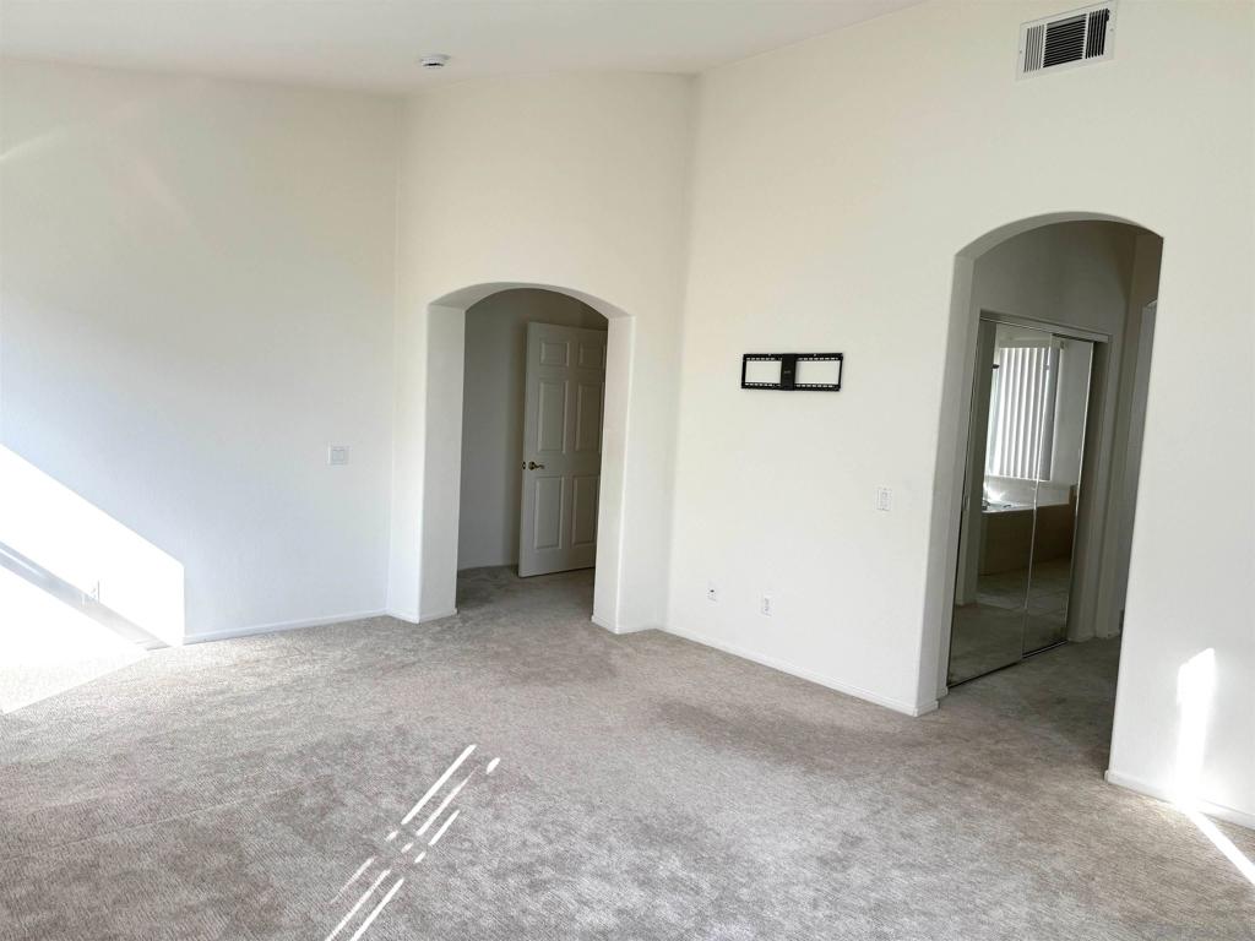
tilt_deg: -3.2
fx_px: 870
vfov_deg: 56.8
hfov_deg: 71.6
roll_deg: -2.9
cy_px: 470
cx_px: 628
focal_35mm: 24
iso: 100
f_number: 1.78
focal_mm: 6.76
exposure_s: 1/689
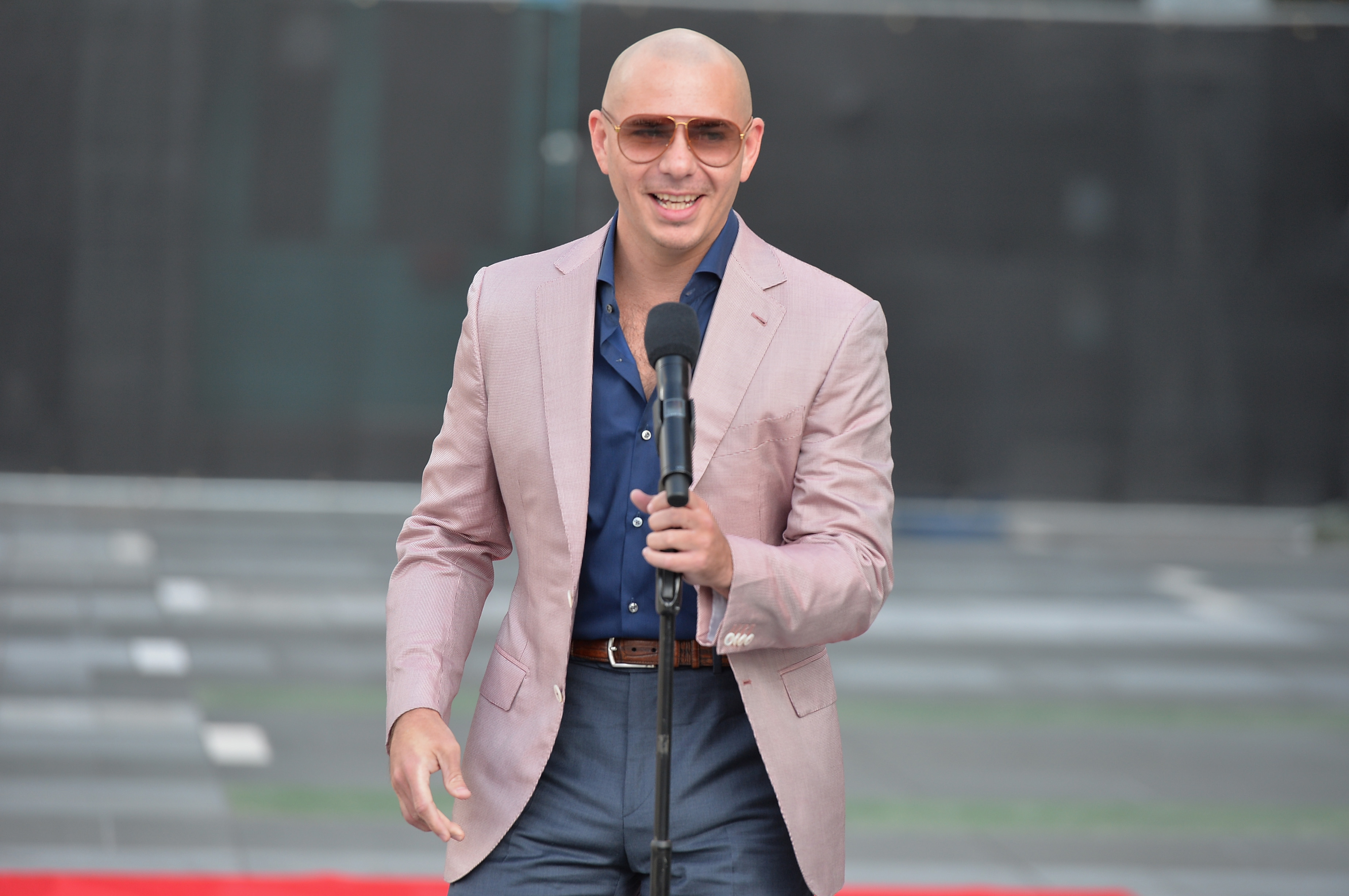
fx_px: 7486
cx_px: 674
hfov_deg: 10.3
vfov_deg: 6.9
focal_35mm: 200
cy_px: 448
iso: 500
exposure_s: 1/800
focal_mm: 200
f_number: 4.5
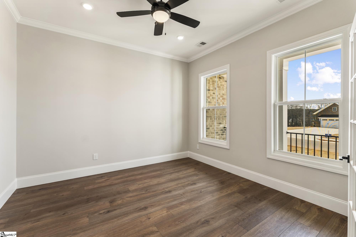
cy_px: 118
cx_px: 178
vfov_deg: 75.8
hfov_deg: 98.9
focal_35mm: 15
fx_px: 152
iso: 400
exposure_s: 1/13
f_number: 6.3
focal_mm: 15.4
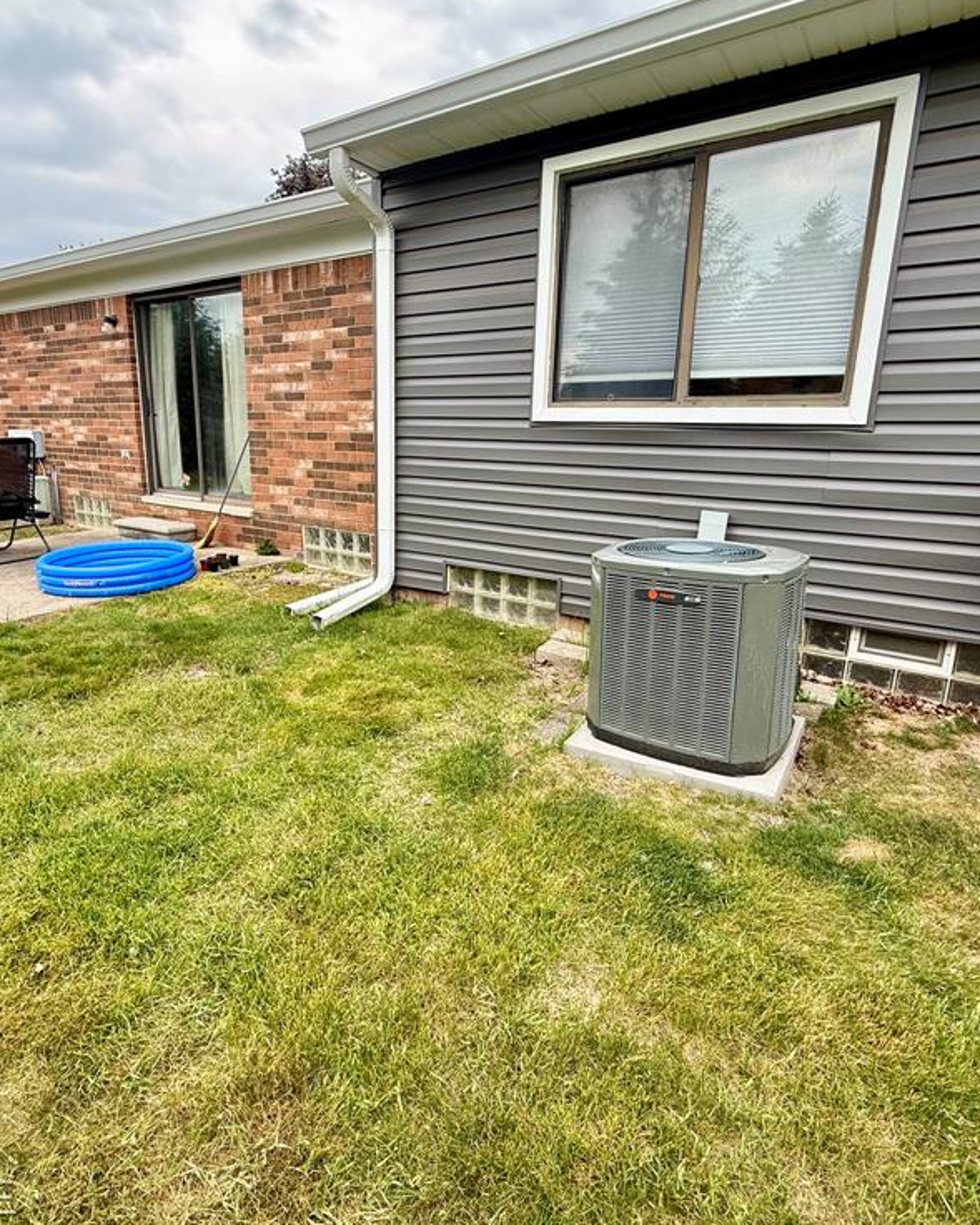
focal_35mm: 19
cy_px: 591
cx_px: 454
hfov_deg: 70.8
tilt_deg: -13.6
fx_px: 689
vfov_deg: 83.2
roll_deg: -1.7
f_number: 2.2
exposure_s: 1/168
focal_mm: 2.22
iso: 50
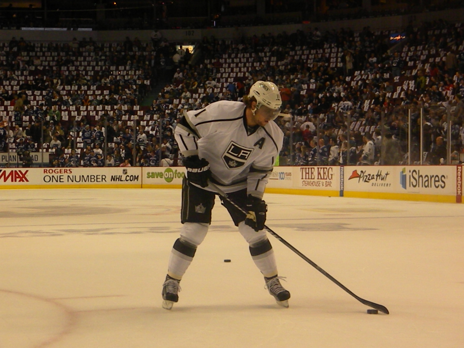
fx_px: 1113
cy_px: 174
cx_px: 232
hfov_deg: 23.6
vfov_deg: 17.8
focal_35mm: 83
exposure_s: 1/479
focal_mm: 15.1
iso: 720
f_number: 4.5
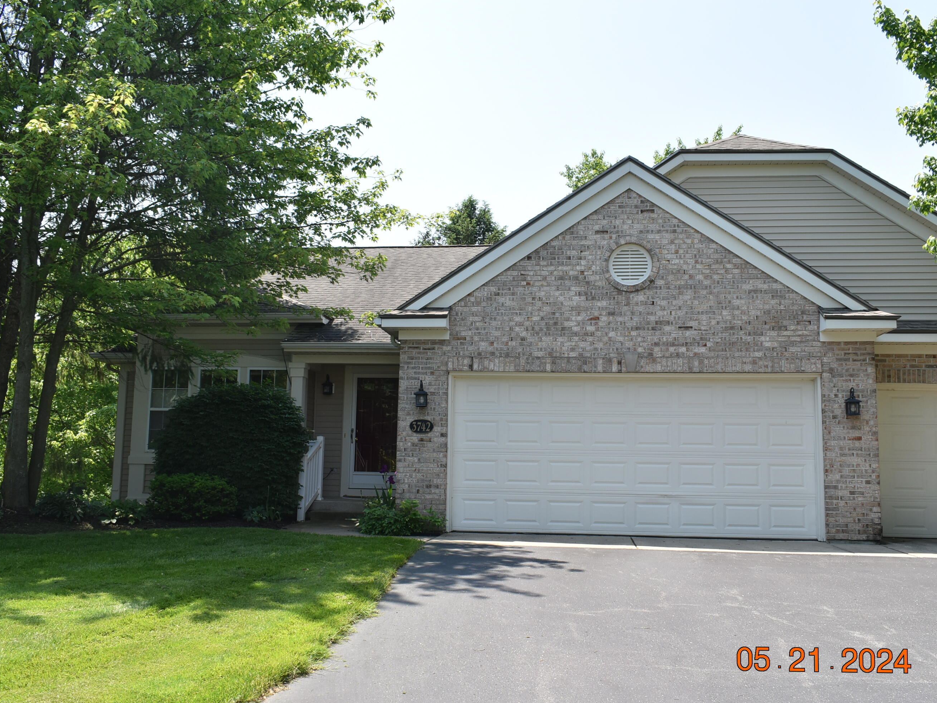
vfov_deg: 41.2
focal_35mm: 35
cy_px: 354
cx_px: 472
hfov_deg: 53.2
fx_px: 935
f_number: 8
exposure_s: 1/250
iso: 200
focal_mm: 21
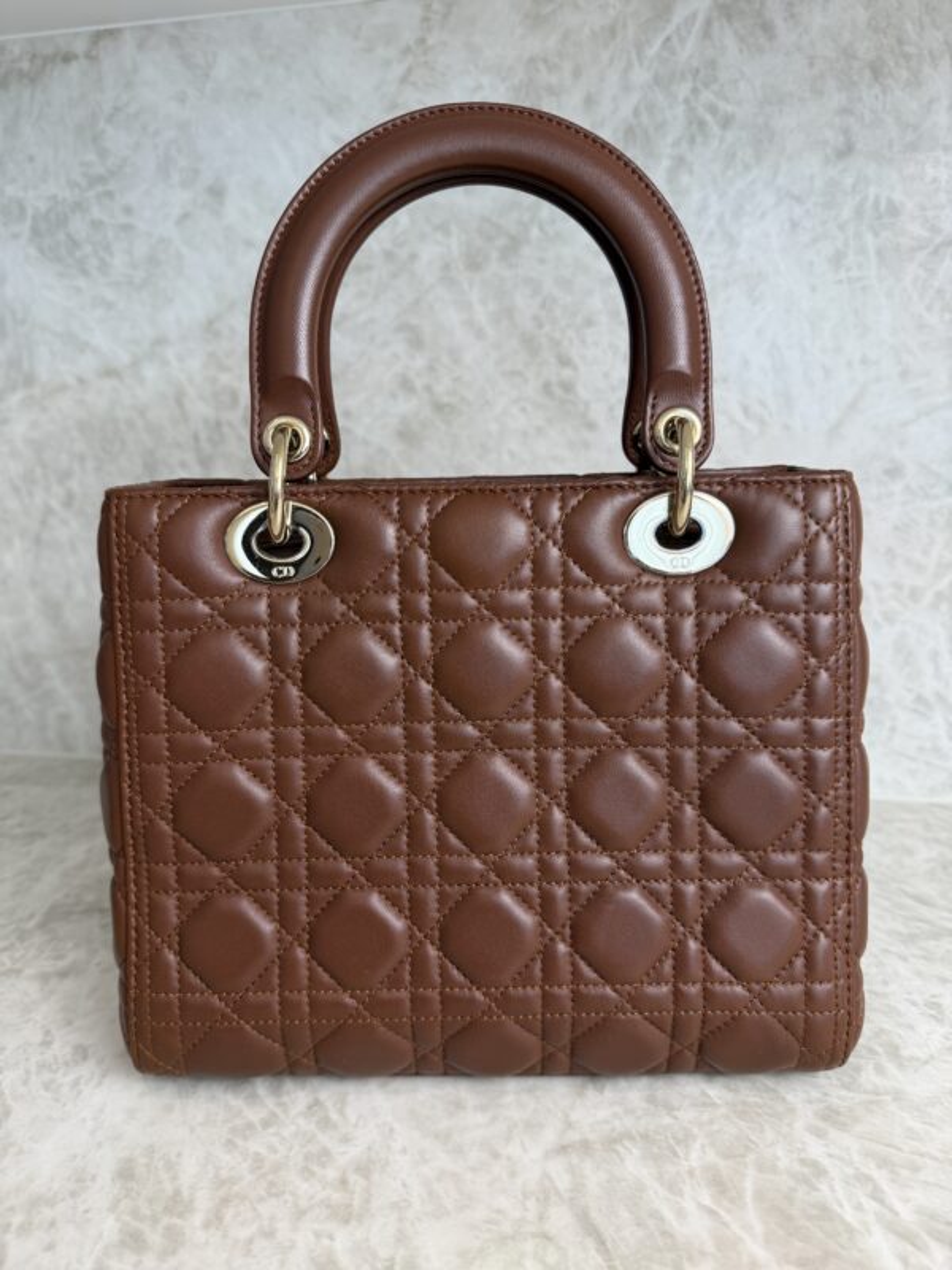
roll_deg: +1.2
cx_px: 476
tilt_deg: -14.1
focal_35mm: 24
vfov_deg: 71.6
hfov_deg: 56.8
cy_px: 635
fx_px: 880
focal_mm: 6.76
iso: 100
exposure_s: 1/120
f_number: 1.78
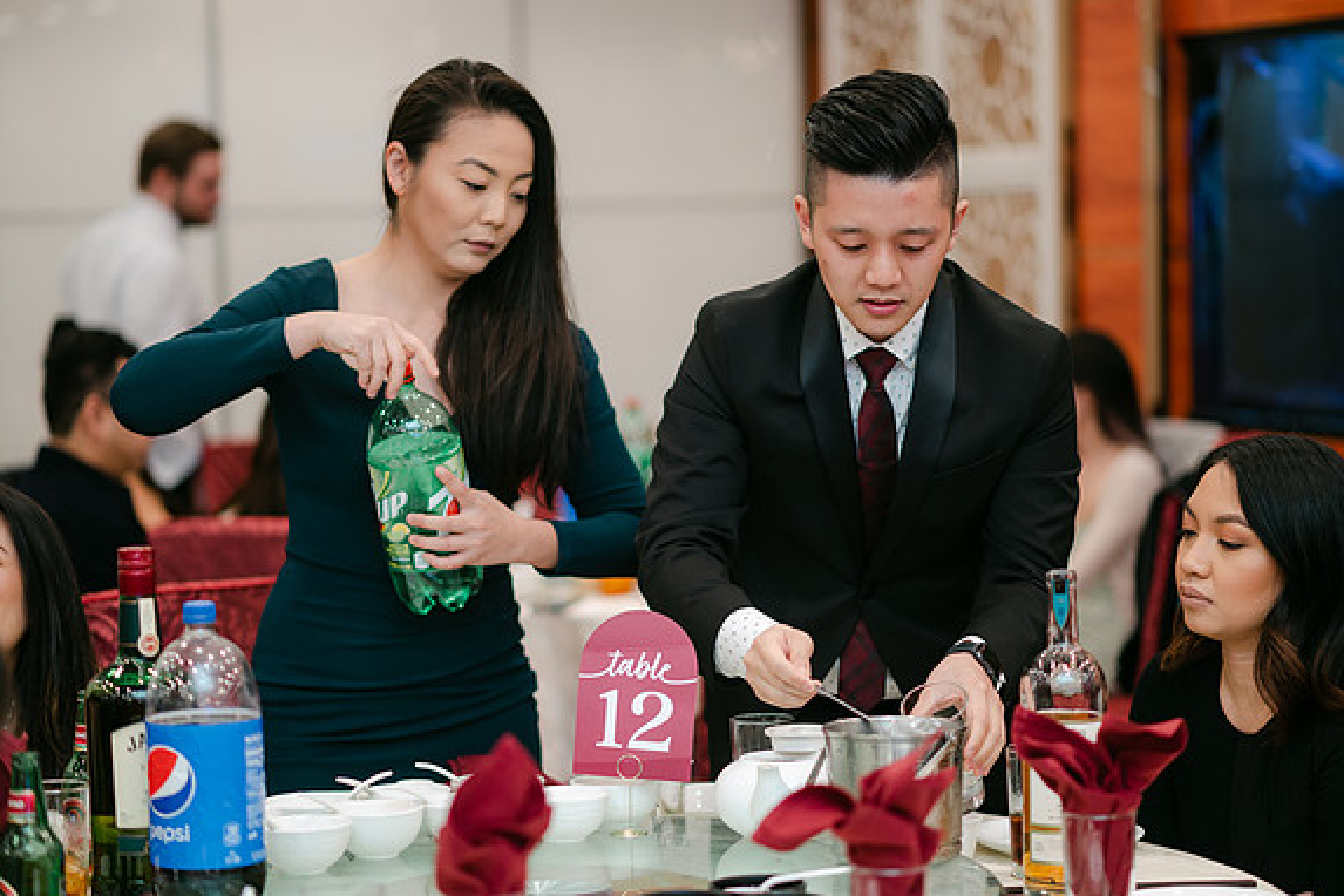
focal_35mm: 86
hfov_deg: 23.6
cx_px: 676
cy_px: 450
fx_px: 3210
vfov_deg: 15.9
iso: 320
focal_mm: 85
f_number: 2
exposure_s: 1/125
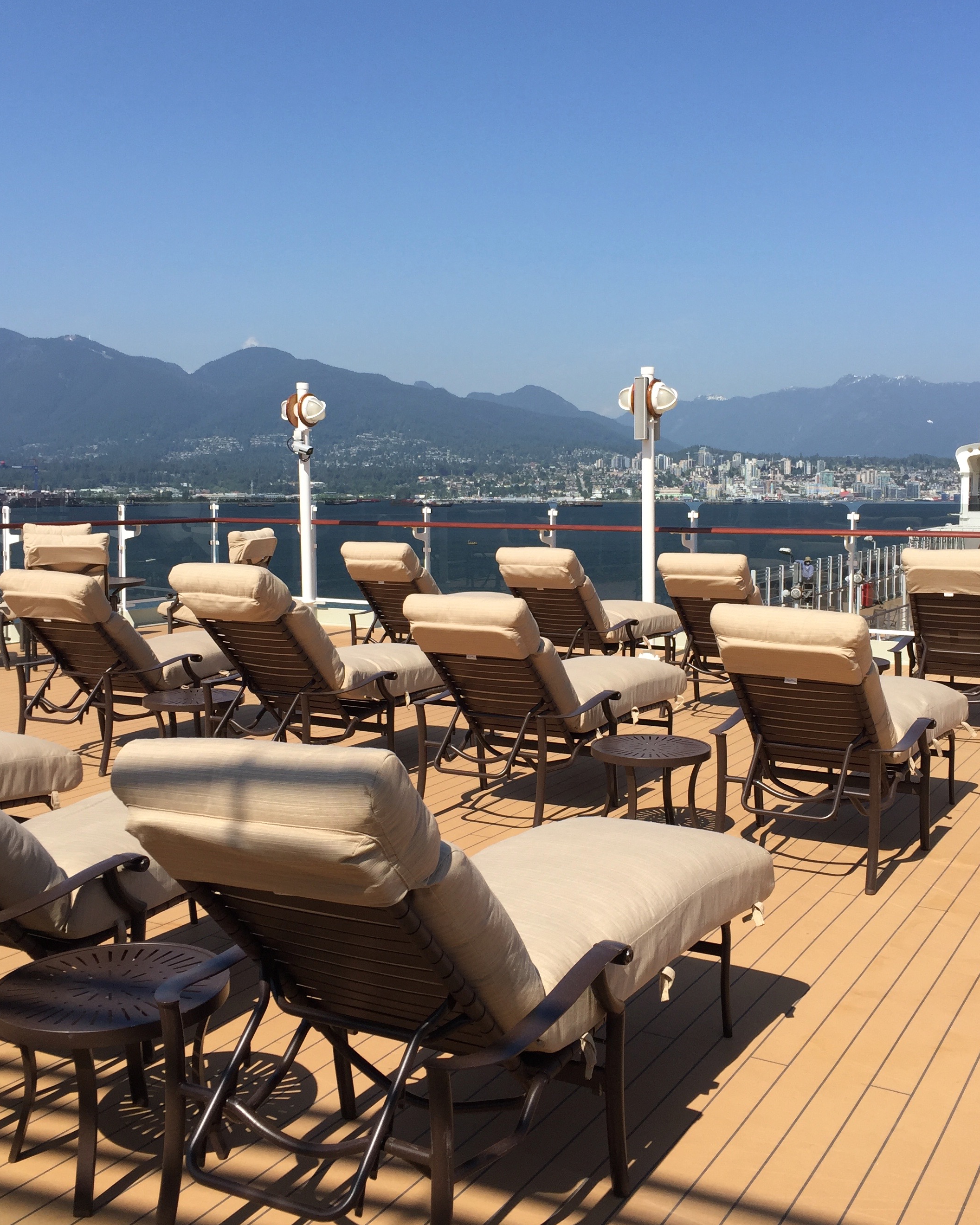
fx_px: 1269
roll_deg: +0.3
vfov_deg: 51.5
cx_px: 533
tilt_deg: -4.4
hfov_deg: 42.2
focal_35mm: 35
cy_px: 599
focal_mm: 4.15
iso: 32
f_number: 2.2
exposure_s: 1/1980
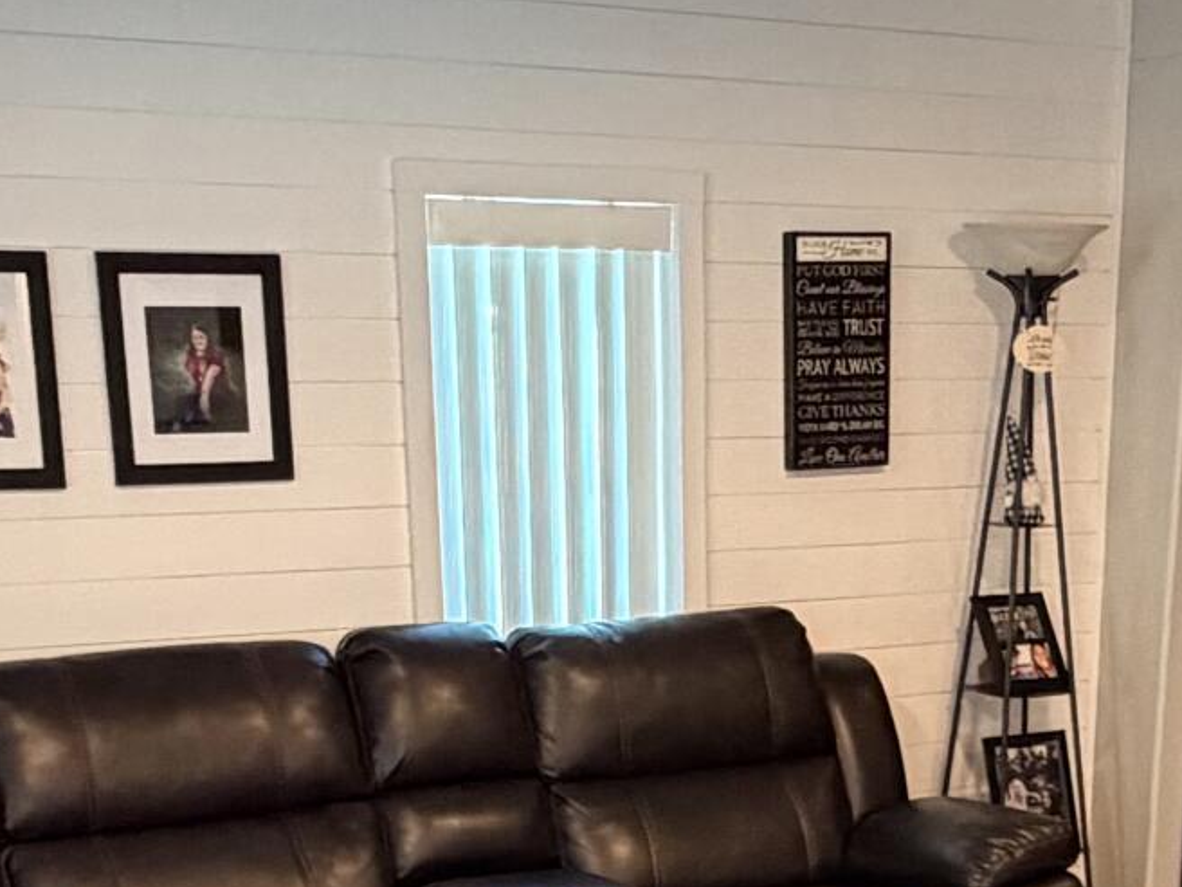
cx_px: 800
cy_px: 1037
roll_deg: -0.4
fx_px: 2185
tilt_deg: -18.5
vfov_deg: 21.5
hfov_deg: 30.0
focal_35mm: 64
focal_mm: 2.22
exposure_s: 1/60
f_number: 2.2
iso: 400
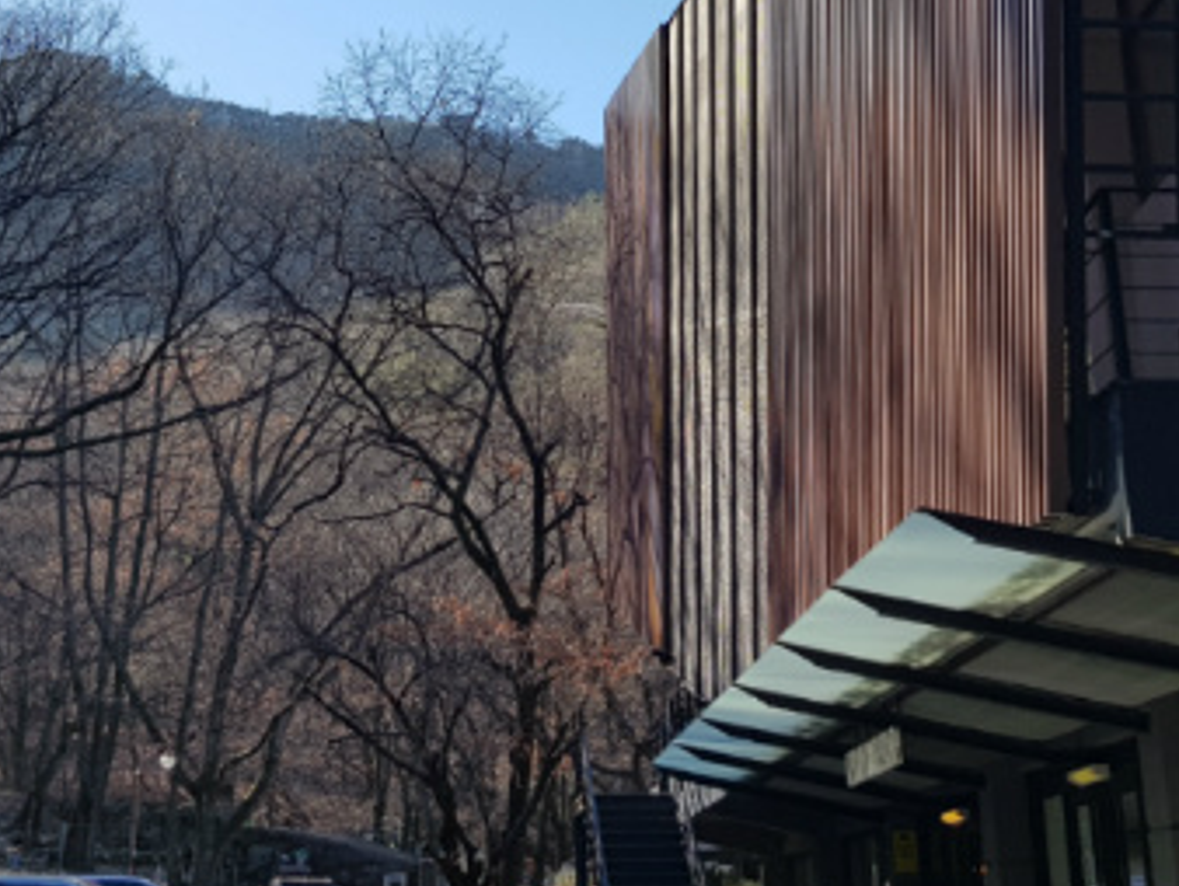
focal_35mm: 56
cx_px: 579
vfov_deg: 26.0
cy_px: 321
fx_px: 1909
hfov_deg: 34.3
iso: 40
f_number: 1.7
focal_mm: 4.2
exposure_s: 1/1372
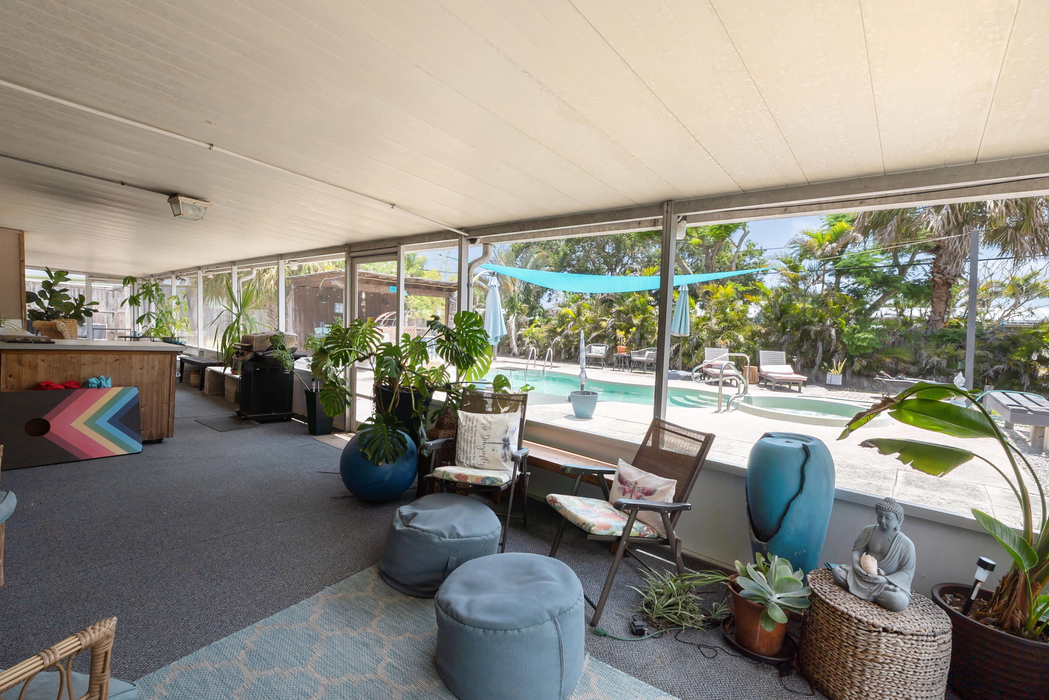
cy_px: 353
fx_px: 466
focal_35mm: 16
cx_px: 508
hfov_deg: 96.7
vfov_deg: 73.7
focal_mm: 10
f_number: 8
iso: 100
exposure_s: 1/160
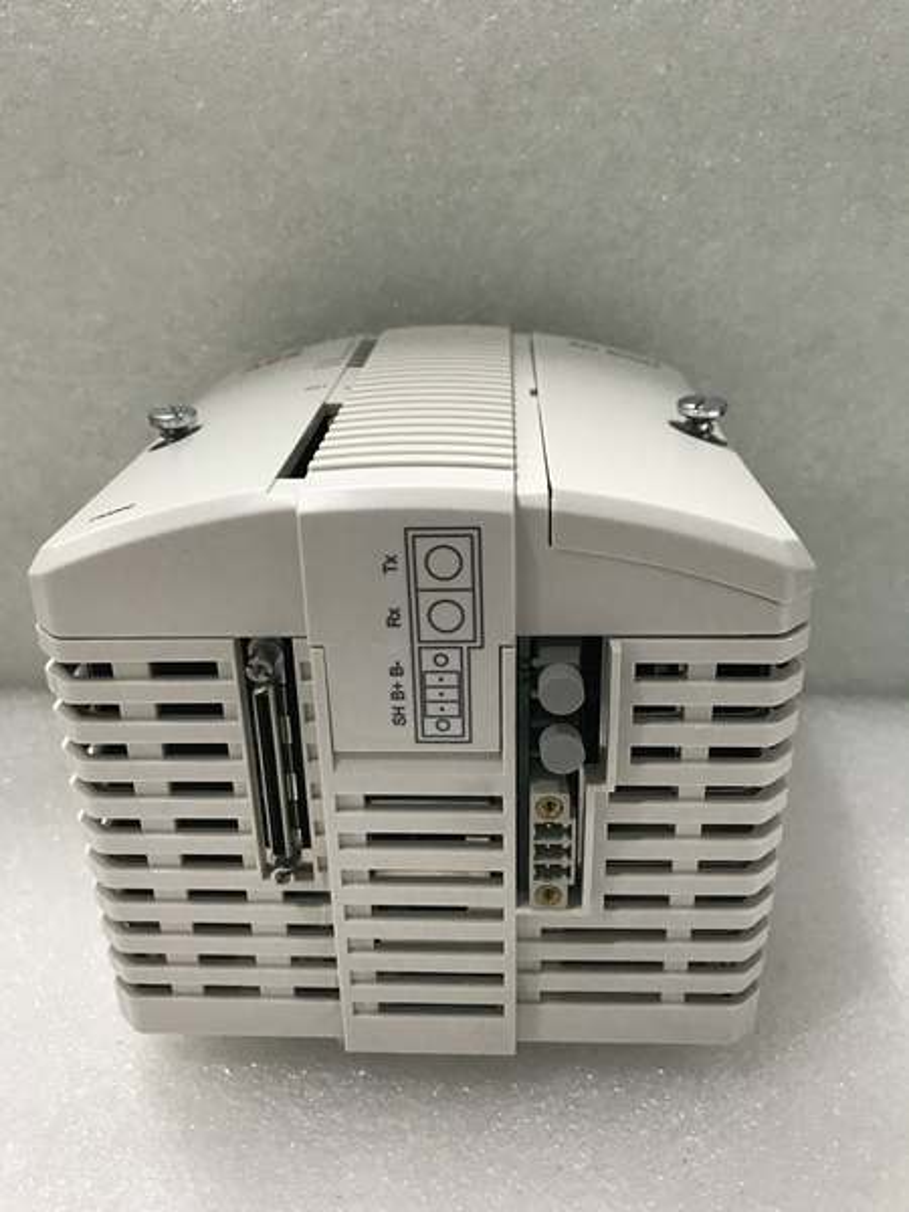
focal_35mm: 28
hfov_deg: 49.7
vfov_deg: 63.4
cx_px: 454
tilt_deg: -23.2
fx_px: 980
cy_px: 606
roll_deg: +1.9
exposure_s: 1/25
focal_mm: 3.99
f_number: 1.8
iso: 40
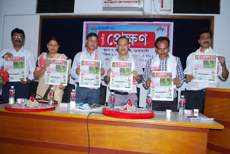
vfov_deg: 40.0
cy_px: 77
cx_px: 115
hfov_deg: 57.2
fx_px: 211
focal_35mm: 33
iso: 400
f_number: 4
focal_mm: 22
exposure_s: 1/100
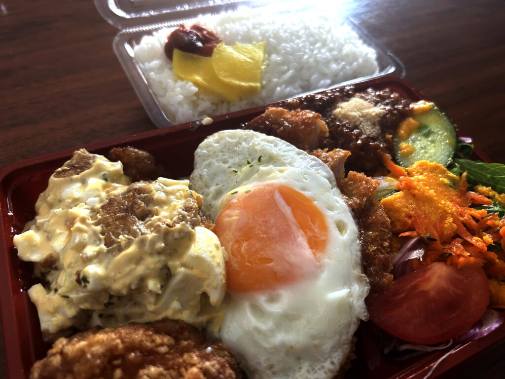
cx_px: 252
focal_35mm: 26
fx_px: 379
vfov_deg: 53.1
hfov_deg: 67.3
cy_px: 190
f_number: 1.5
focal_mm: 5.7
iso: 125
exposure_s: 1/69
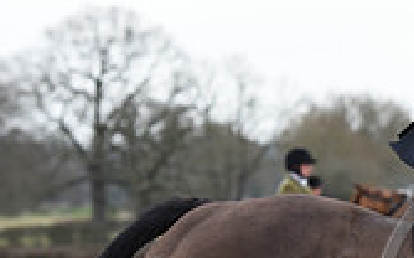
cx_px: 592
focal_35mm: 432
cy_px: 320
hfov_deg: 4.8
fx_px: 4869
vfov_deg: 3.0
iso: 1250
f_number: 5.6
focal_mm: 122
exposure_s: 1/1250
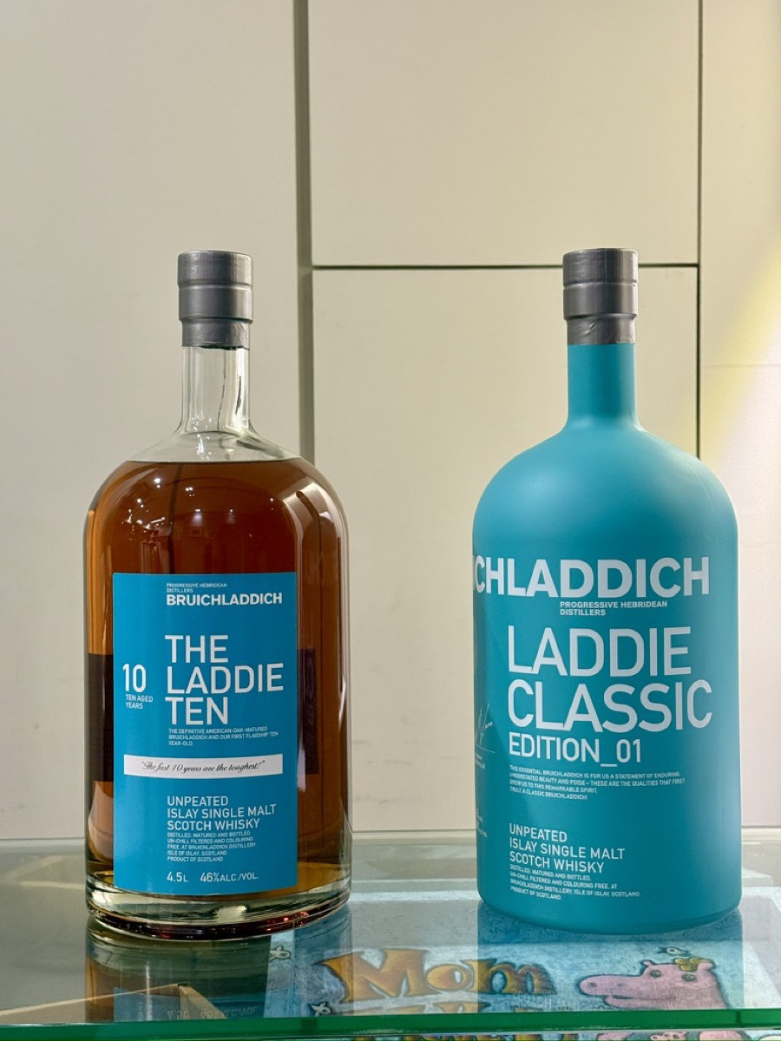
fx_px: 1444
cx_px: 390
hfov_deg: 30.3
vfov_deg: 39.7
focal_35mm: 48
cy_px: 520
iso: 250
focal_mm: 6.76
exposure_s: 1/40
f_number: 1.78
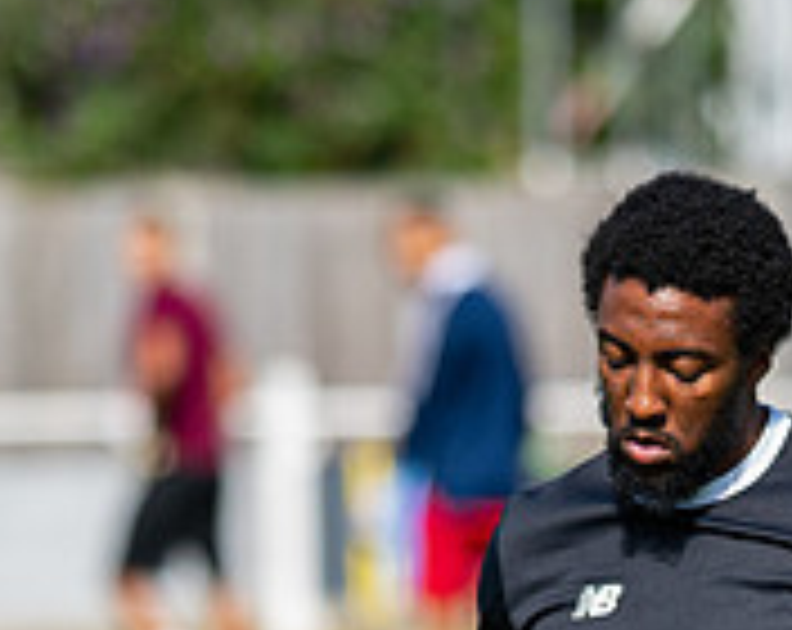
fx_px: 17682
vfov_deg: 2.0
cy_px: 989
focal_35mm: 756
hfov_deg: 2.6
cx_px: 720
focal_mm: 135
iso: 50
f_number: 1.9
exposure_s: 1/3200
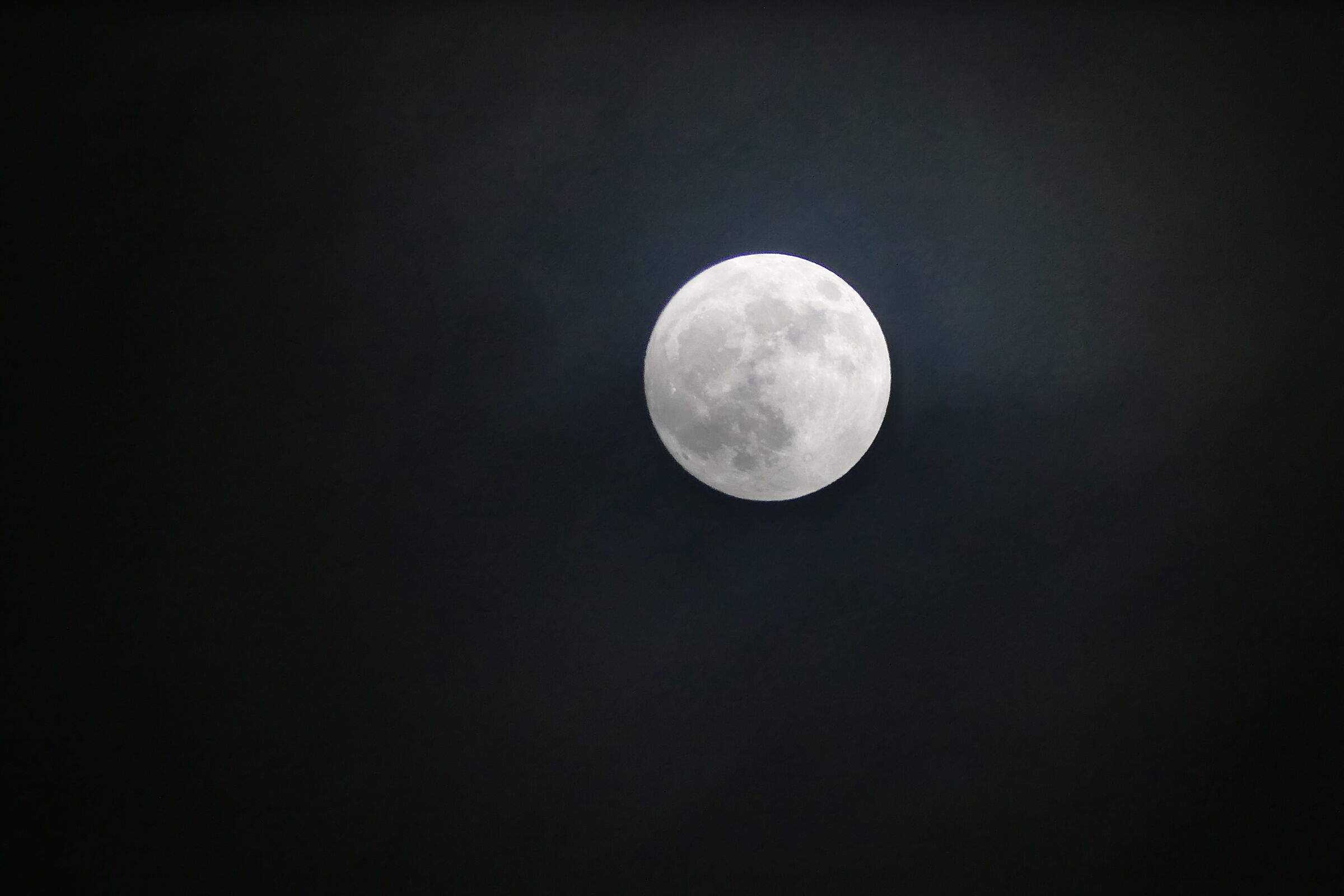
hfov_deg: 2.6
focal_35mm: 800
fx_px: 29864
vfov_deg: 1.7
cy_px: 448
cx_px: 672
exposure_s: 1/125
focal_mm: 146
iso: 320
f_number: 4
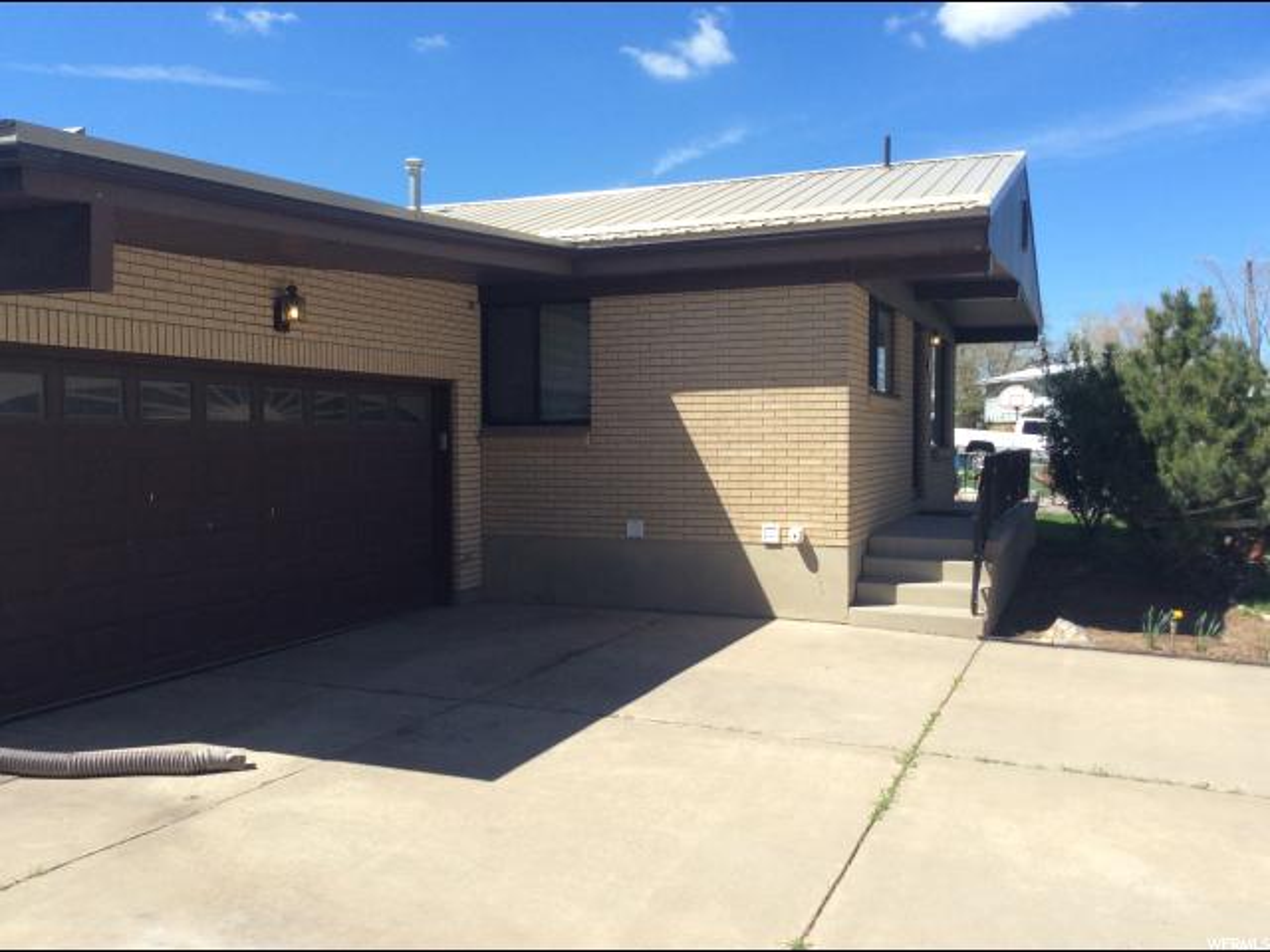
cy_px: 476
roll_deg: +0.3
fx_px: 1174
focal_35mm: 32
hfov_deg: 56.8
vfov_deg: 44.2
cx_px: 635
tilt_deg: -3.6
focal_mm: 3.3
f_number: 2.4
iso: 32
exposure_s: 1/1040
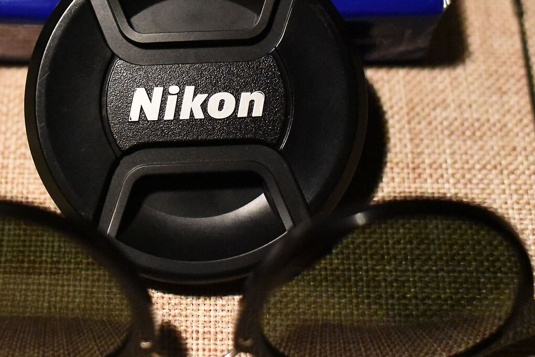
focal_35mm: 66
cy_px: 104
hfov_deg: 30.3
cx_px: 189
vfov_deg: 20.5
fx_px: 981
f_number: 2.4
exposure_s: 1/4000
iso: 12800
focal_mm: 28
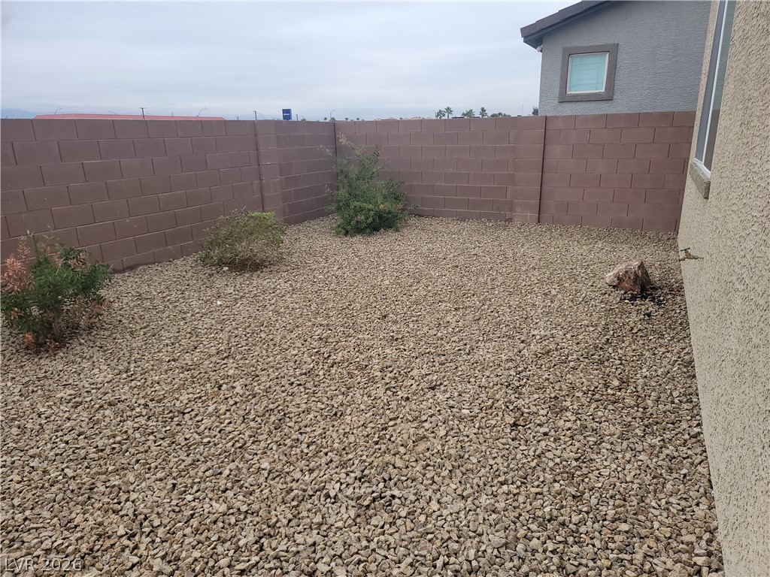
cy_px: 288
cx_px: 385
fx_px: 534
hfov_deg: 71.6
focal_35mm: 24
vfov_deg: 56.8
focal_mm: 6.7
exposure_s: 1/258
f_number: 1.8
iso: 16
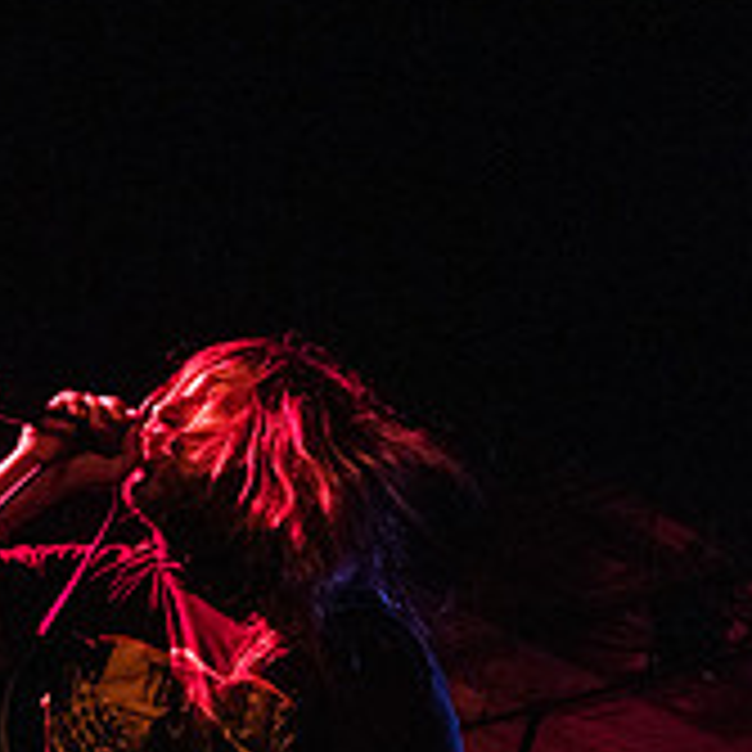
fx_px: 1745
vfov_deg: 23.6
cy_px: 696
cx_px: 779
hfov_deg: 23.2
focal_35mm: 71
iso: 3200
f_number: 3.2
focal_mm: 24
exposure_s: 1/125
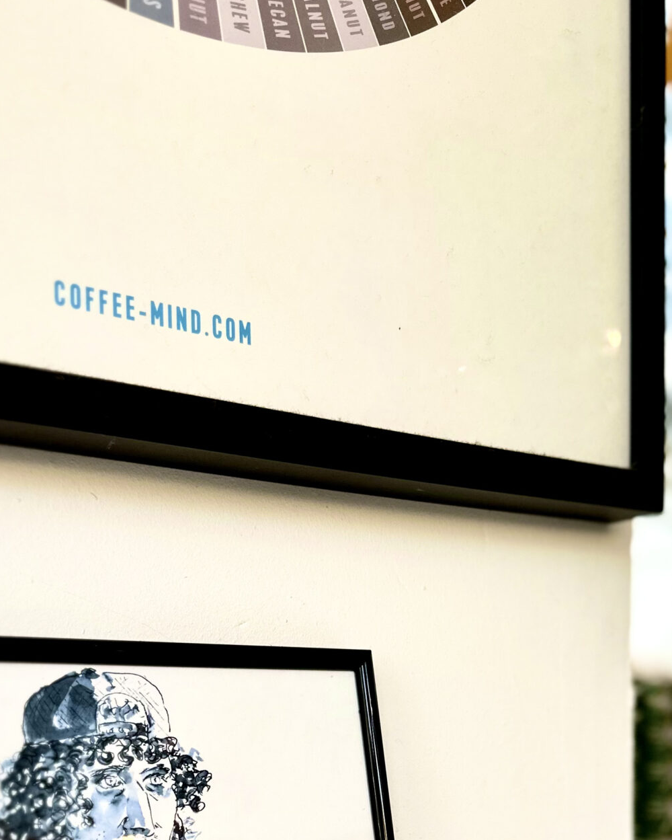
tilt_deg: -4.2
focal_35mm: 48
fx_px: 1193
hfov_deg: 31.4
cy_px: 800
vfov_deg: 35.7
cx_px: 391
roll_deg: +0.0
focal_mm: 6.86
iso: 64
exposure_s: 1/171
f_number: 1.78
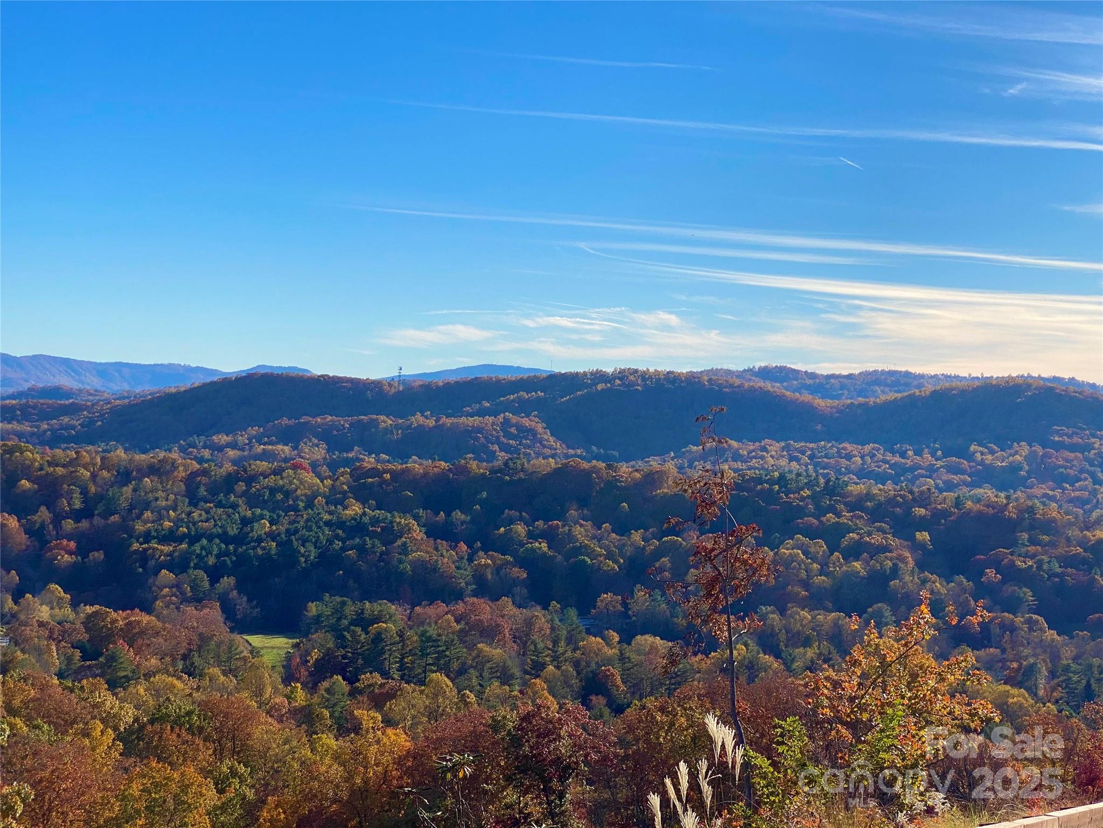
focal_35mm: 52
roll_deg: -3.1
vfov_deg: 28.0
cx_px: 552
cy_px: 414
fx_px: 1657
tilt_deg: +0.1
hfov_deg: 36.8
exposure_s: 1/2283
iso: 20
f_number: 2
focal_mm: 6
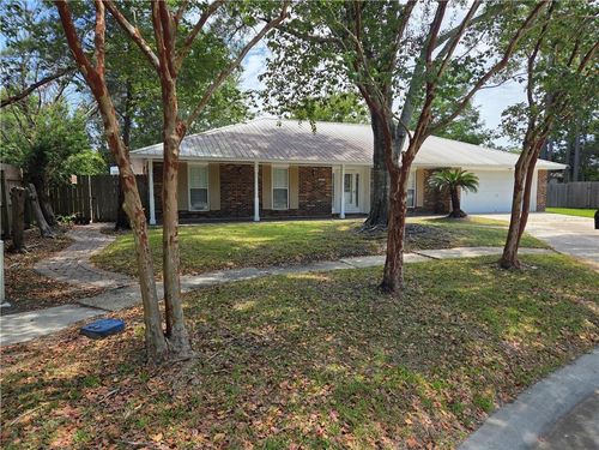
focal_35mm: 23
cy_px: 225
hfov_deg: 73.9
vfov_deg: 58.9
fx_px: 398
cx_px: 300
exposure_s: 1/2715
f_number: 1.8
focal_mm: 5.4
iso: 80
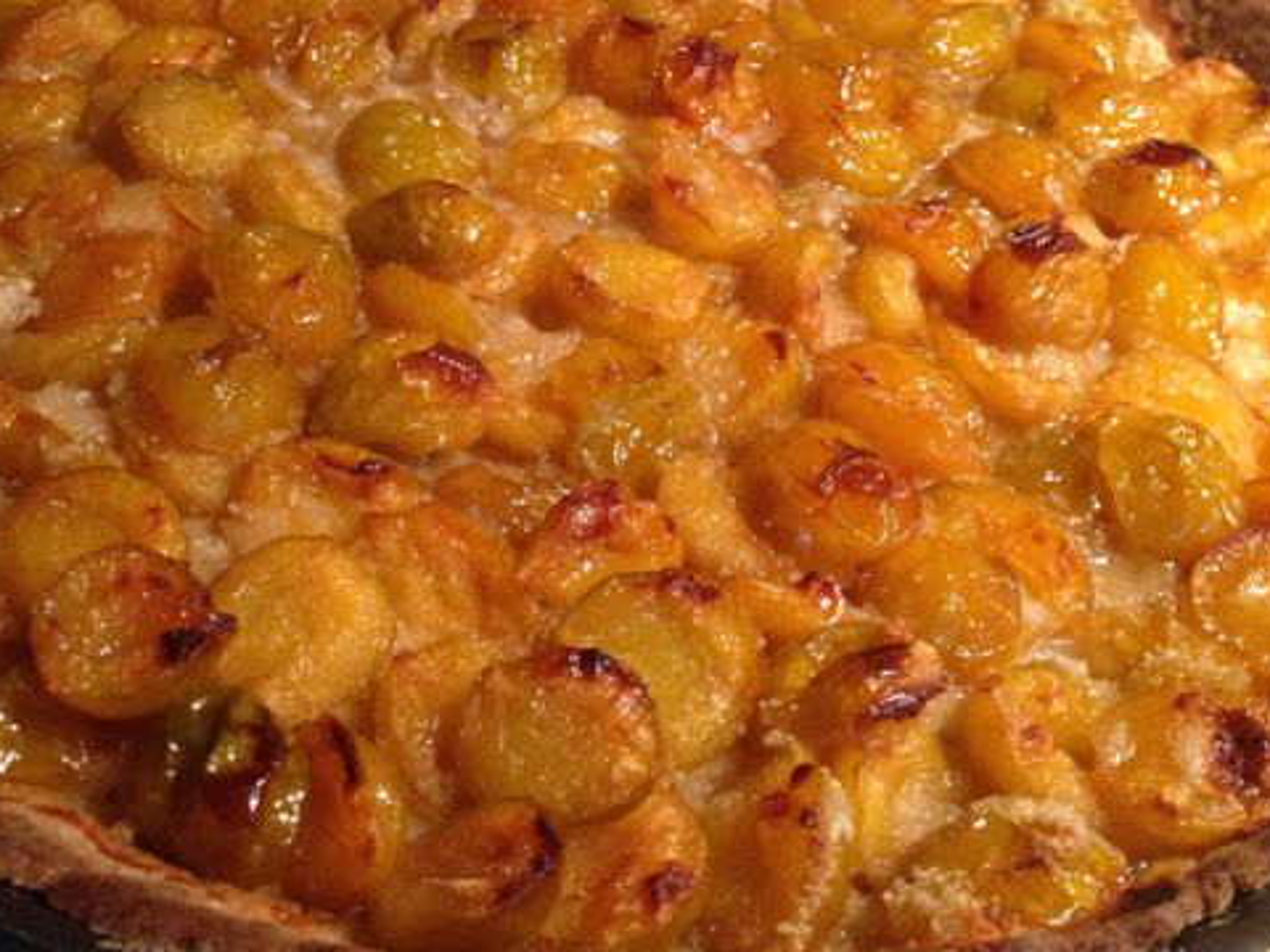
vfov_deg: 32.8
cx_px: 524
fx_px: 1614
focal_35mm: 44
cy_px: 423
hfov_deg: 42.8
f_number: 2.4
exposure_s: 1/20
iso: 320
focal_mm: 4.12
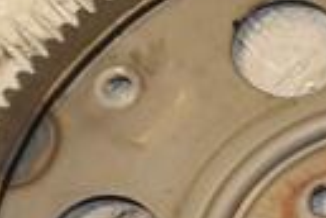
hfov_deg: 10.4
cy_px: 302
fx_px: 1766
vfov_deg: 7.0
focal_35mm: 195
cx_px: 384
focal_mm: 28
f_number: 9
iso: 800
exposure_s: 1/200
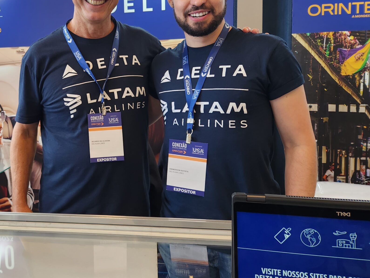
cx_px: 75
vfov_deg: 38.2
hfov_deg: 47.4
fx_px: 396
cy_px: 88
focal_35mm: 37
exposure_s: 1/51
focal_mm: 5.4
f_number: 1.8
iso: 100
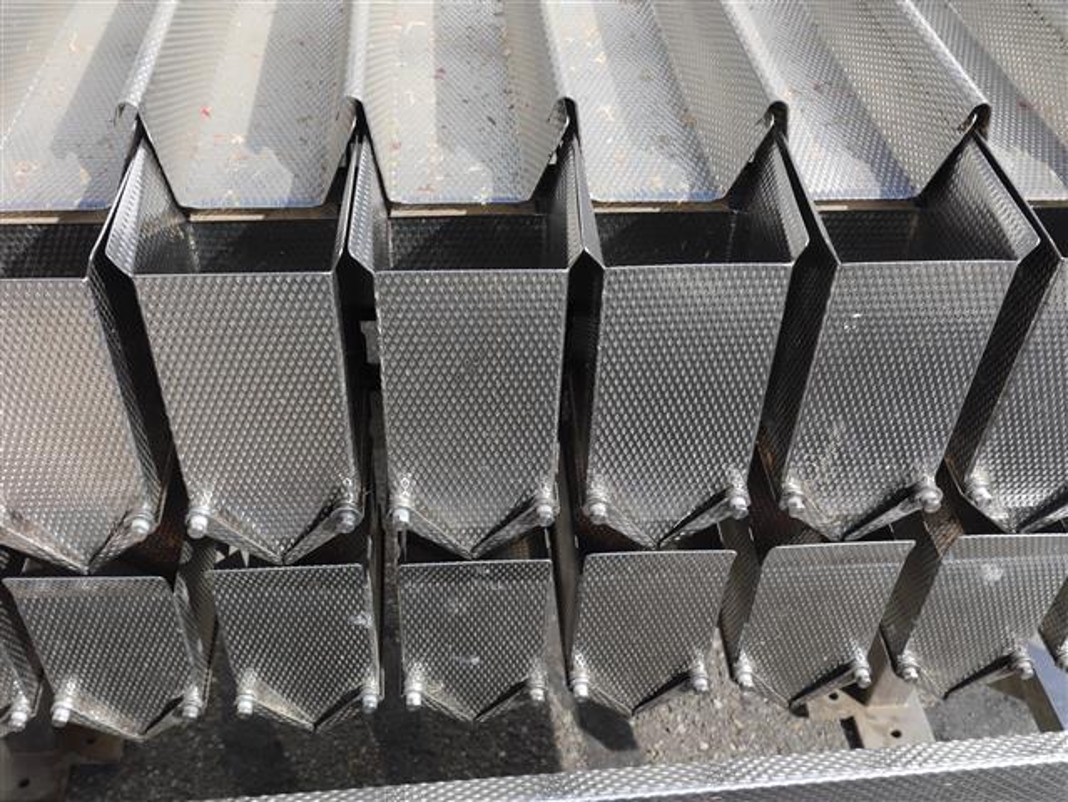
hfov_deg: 49.0
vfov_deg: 37.8
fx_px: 1173
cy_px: 401
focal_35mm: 38
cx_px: 534
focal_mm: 19
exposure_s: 1/320
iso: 160
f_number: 7.1
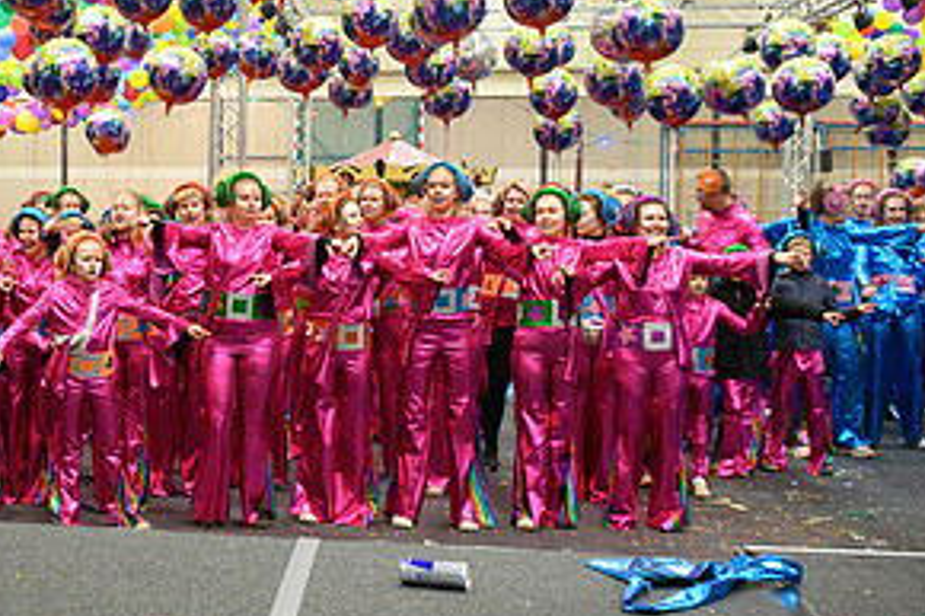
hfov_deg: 30.9
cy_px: 281
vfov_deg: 21.9
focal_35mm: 62
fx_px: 1592
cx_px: 87
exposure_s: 1/20
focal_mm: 18
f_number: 8
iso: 1600
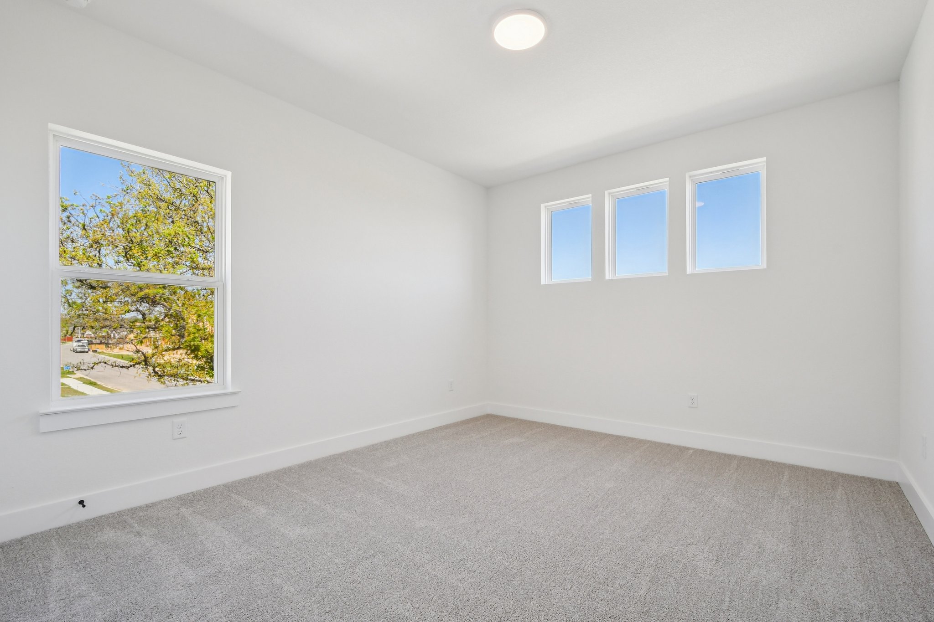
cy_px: 311
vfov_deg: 77.3
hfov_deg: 100.4
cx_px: 467
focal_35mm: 15
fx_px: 389
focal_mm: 10
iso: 400
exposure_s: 1/125
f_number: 8
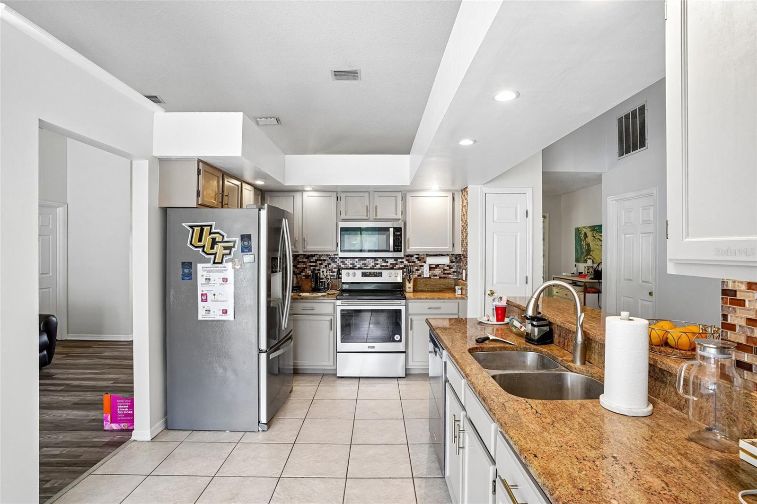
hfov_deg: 90.0
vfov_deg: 67.4
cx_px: 378
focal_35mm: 18
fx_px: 378
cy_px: 252
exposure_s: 1/10
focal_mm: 18
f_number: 9
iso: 400
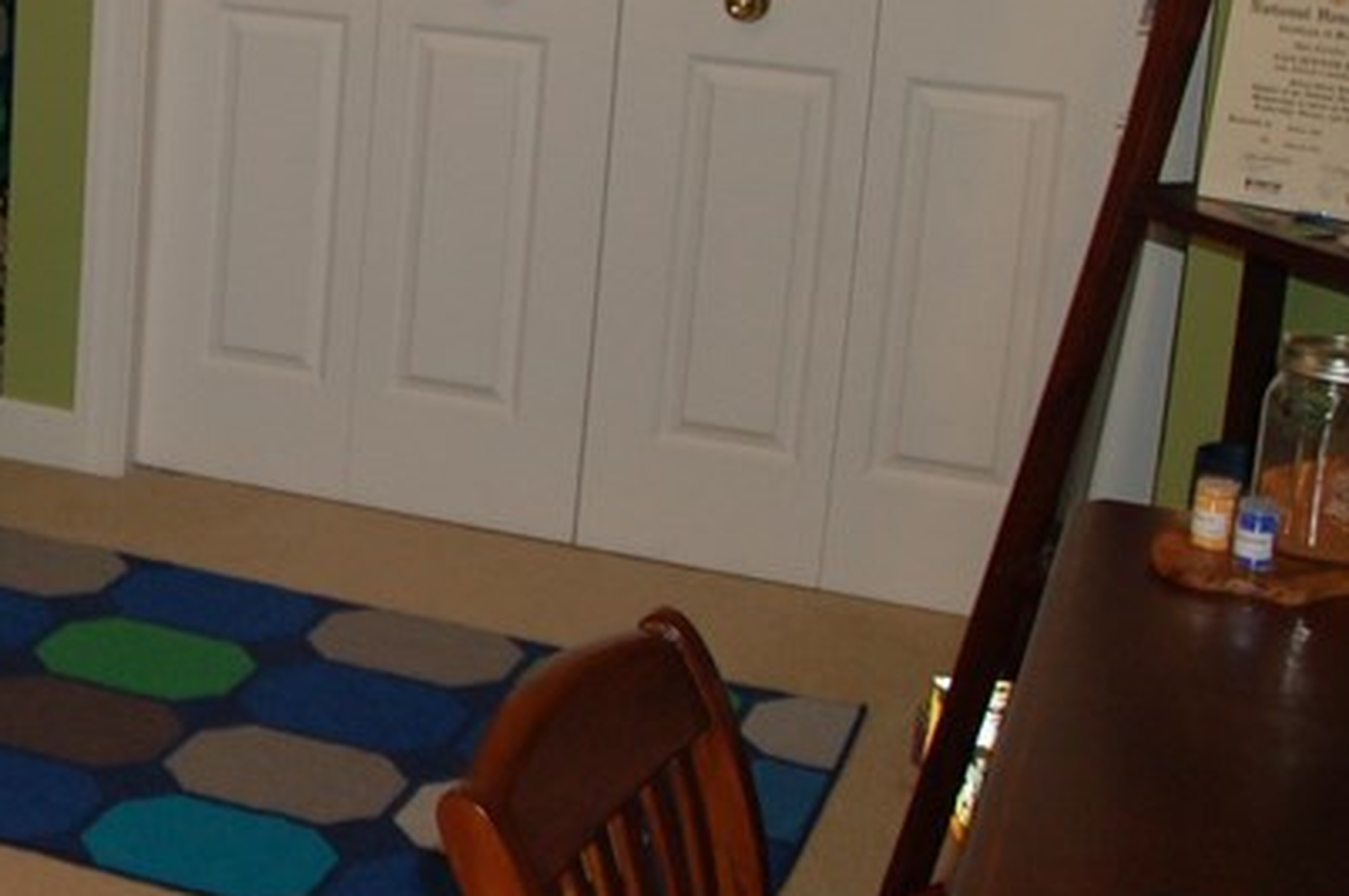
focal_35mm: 73
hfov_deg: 24.1
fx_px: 2732
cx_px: -441
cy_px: 0
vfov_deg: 18.2
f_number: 3.5
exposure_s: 1/60
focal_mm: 18
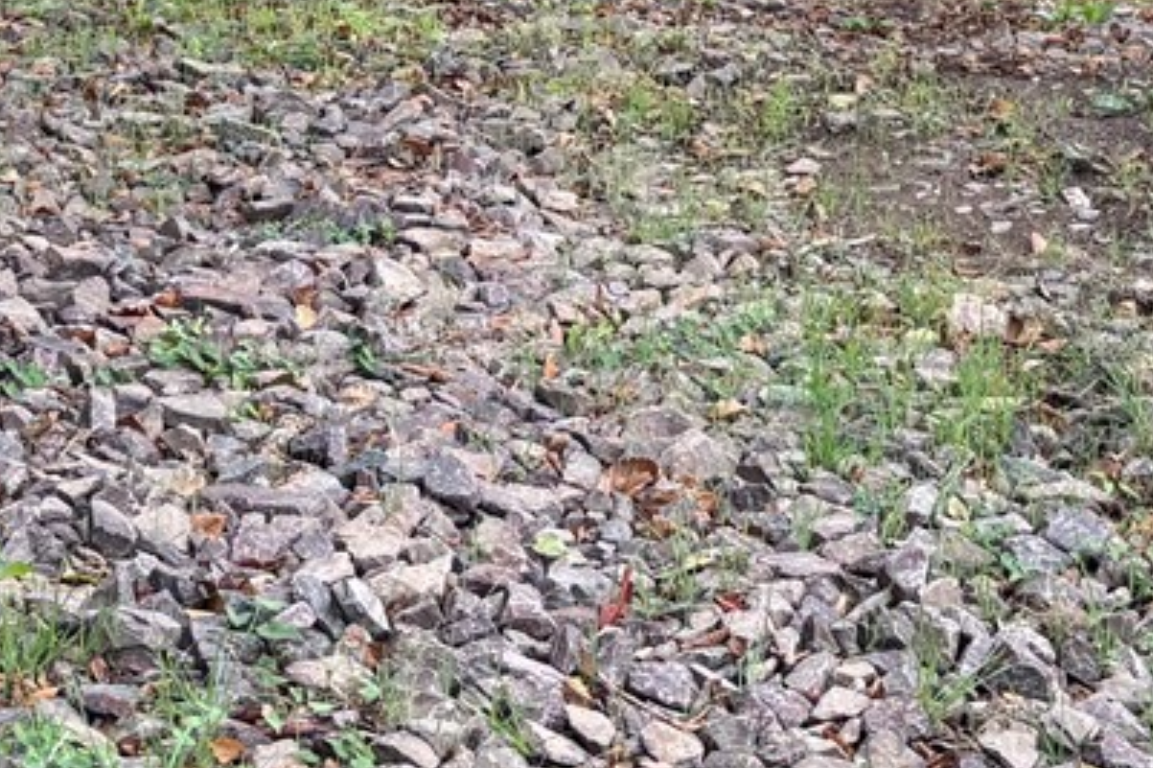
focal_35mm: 108
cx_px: 707
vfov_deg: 12.0
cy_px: -429
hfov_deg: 18.9
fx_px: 3457
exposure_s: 1/275
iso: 50
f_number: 1.6
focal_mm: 5.96
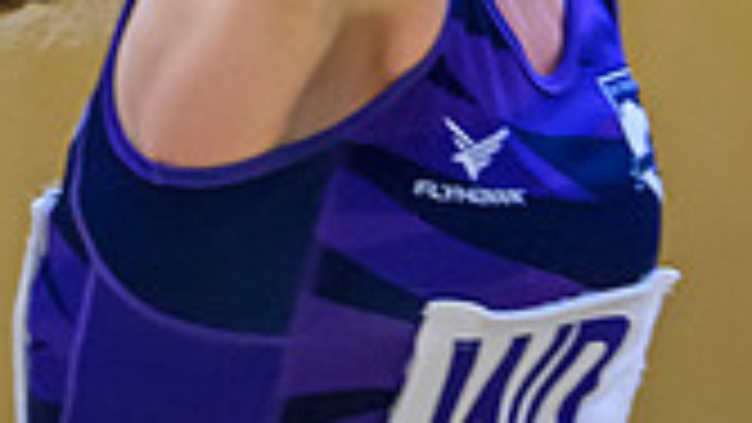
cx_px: -422
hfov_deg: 1.9
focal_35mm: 1119
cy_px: -203
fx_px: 22316
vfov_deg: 1.1
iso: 4000
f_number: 3.2
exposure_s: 1/1000
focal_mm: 155
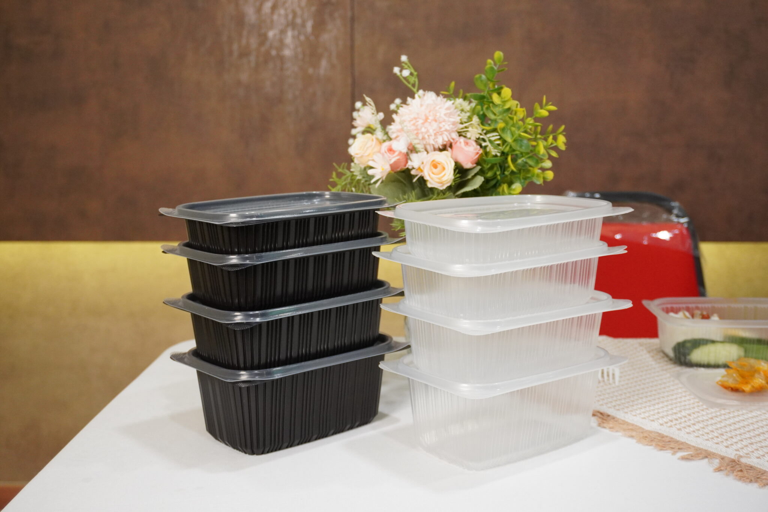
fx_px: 896
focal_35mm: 42
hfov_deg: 46.4
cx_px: 384
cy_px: 256
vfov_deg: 31.9
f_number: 4.5
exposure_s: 1/160
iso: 2000
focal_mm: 28
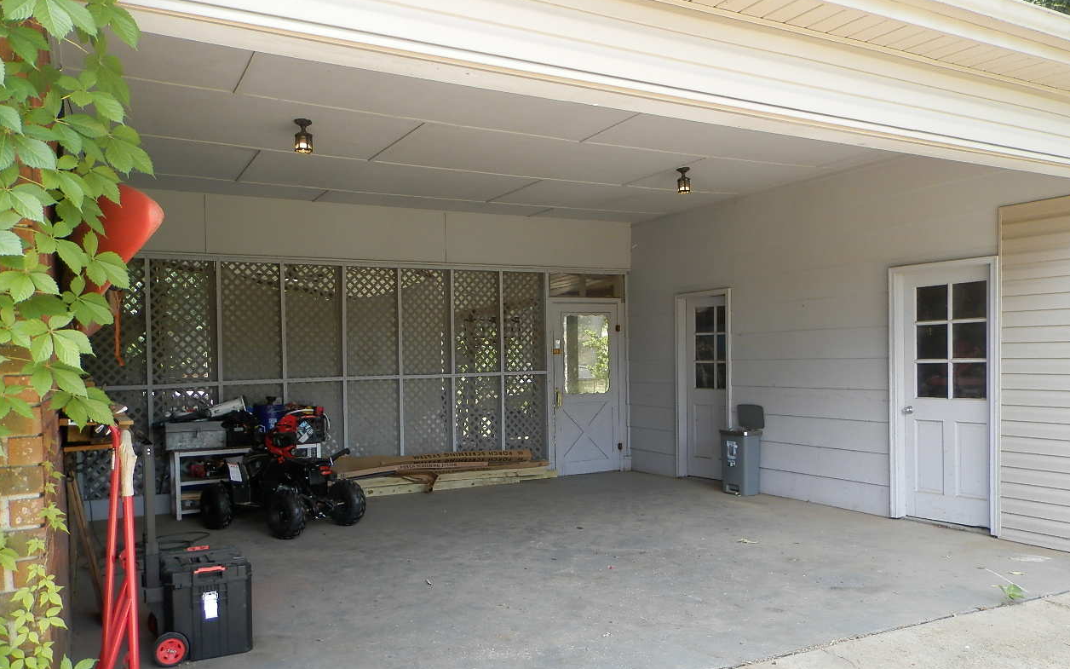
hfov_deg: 68.4
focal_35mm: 27
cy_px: 392
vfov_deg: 45.8
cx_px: 537
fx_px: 787
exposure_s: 1/80
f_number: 3.1
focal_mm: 4.5
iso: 80
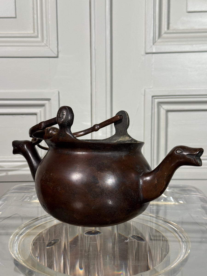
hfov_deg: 30.3
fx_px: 383
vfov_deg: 39.7
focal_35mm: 48
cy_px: 138
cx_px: 104
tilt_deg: -5.5
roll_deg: +0.3
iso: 100
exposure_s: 1/64
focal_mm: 6.76
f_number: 1.78
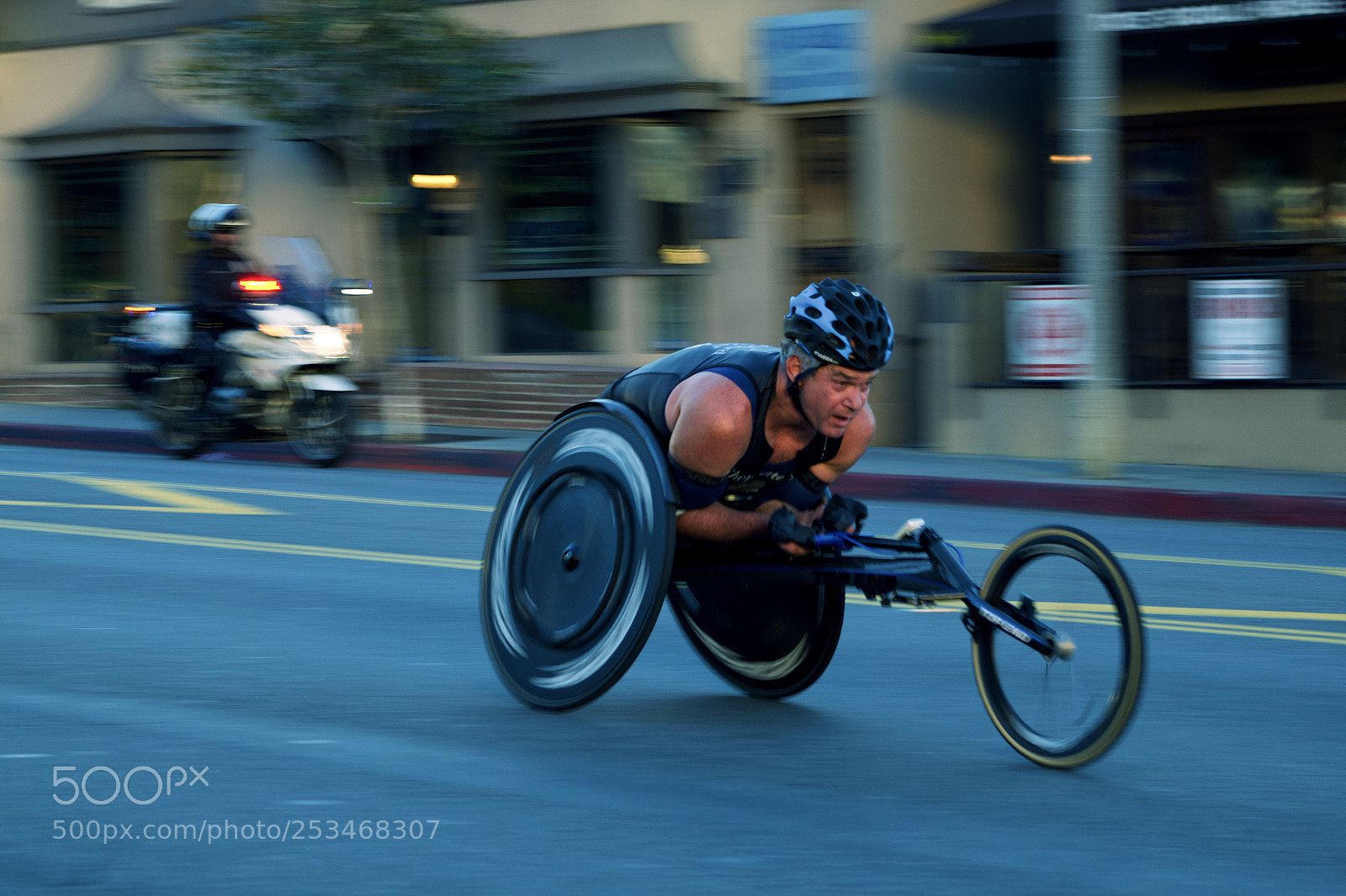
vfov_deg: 16.5
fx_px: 3084
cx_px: 673
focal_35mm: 82
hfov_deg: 24.6
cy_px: 448
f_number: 5.6
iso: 200
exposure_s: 1/100
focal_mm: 55
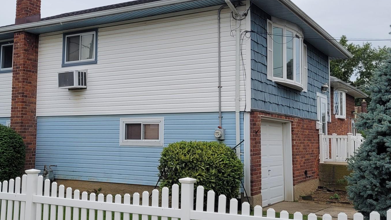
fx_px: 446
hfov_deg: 47.2
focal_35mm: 43
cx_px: 171
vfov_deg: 27.7
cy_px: 103
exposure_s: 1/1414
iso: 40
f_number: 1.8
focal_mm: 5.4
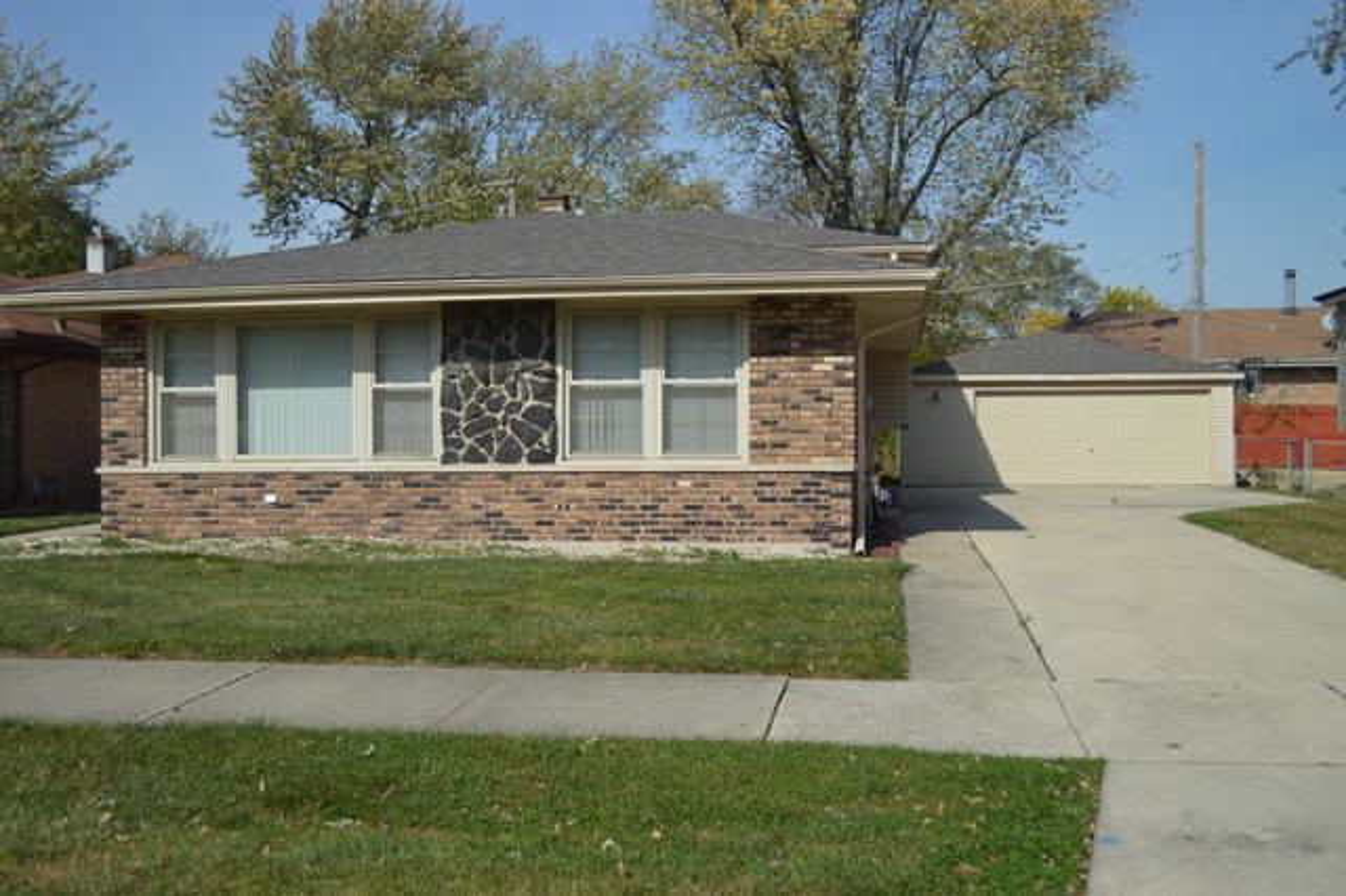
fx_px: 1345
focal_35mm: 36
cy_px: 448
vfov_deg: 36.8
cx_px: 673
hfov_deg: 53.2
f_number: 4
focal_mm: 24
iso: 100
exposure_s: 1/1250
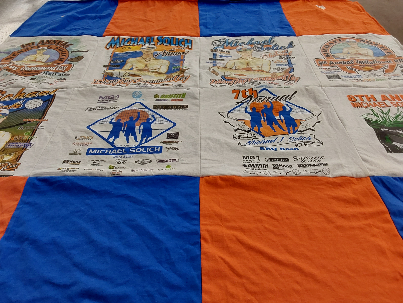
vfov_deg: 49.7
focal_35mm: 28
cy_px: 152
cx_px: 202
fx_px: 326
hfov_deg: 63.4
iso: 64
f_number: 1.9
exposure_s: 1/60
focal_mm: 2.91
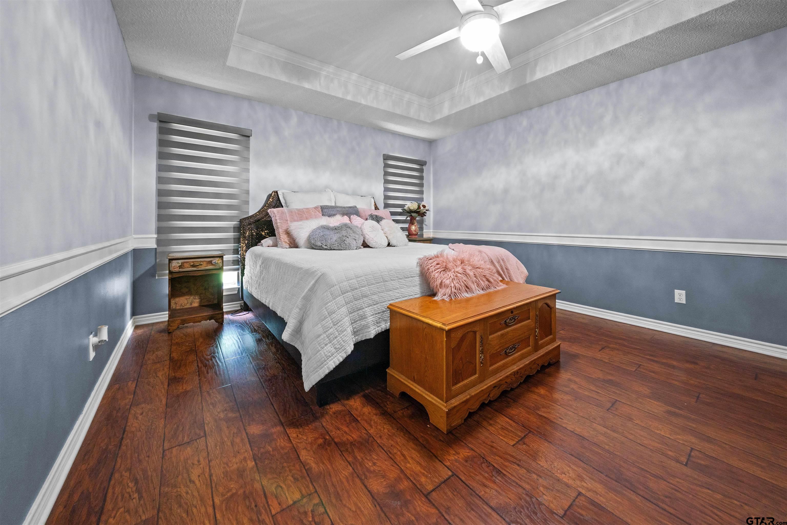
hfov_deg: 112.6
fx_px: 262
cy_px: 262
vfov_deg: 90.0
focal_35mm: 12
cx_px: 394
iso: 500
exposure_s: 1/2.5
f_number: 9
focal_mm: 12
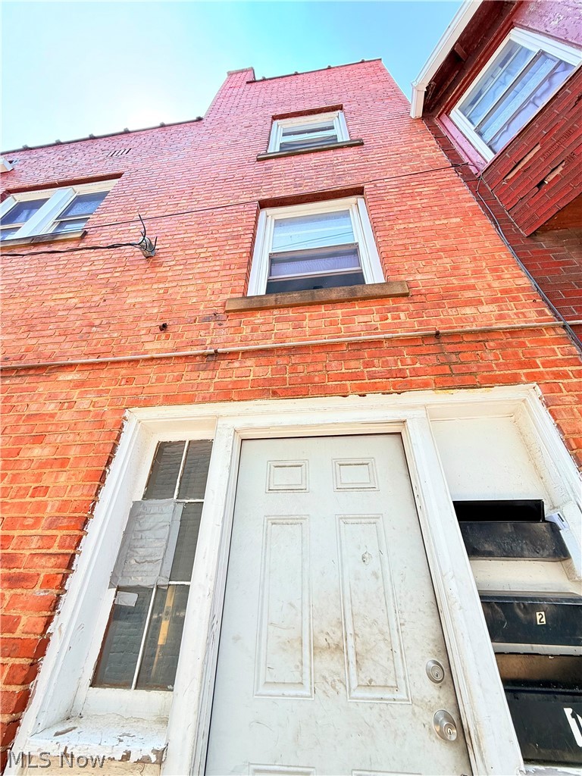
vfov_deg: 102.1
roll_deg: -2.3
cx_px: 291
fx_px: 314
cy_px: 388
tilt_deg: +34.9
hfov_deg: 85.7
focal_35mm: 14
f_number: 2.2
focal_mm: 2.22
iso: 64
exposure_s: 1/141
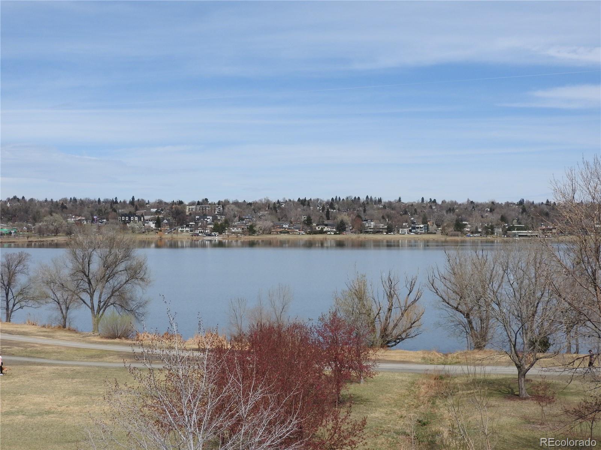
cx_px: 300
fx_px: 1042
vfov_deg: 24.4
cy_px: 225
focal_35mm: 60
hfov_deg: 32.2
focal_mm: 10.7
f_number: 4.2
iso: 100
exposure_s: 1/1600
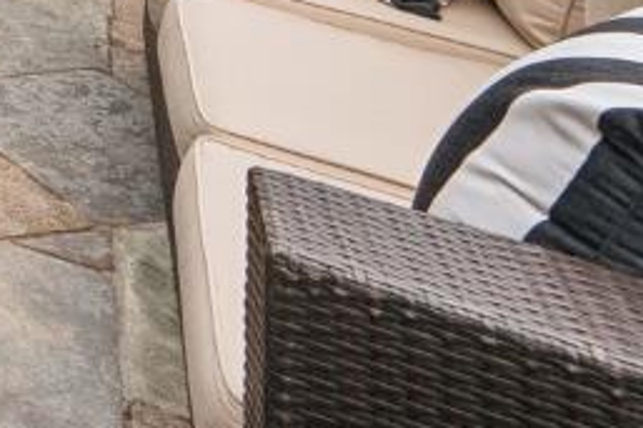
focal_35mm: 70
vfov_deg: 13.5
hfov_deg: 15.0
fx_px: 1249
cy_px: -626
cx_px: -916
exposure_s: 1/500
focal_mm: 12
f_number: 8
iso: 640
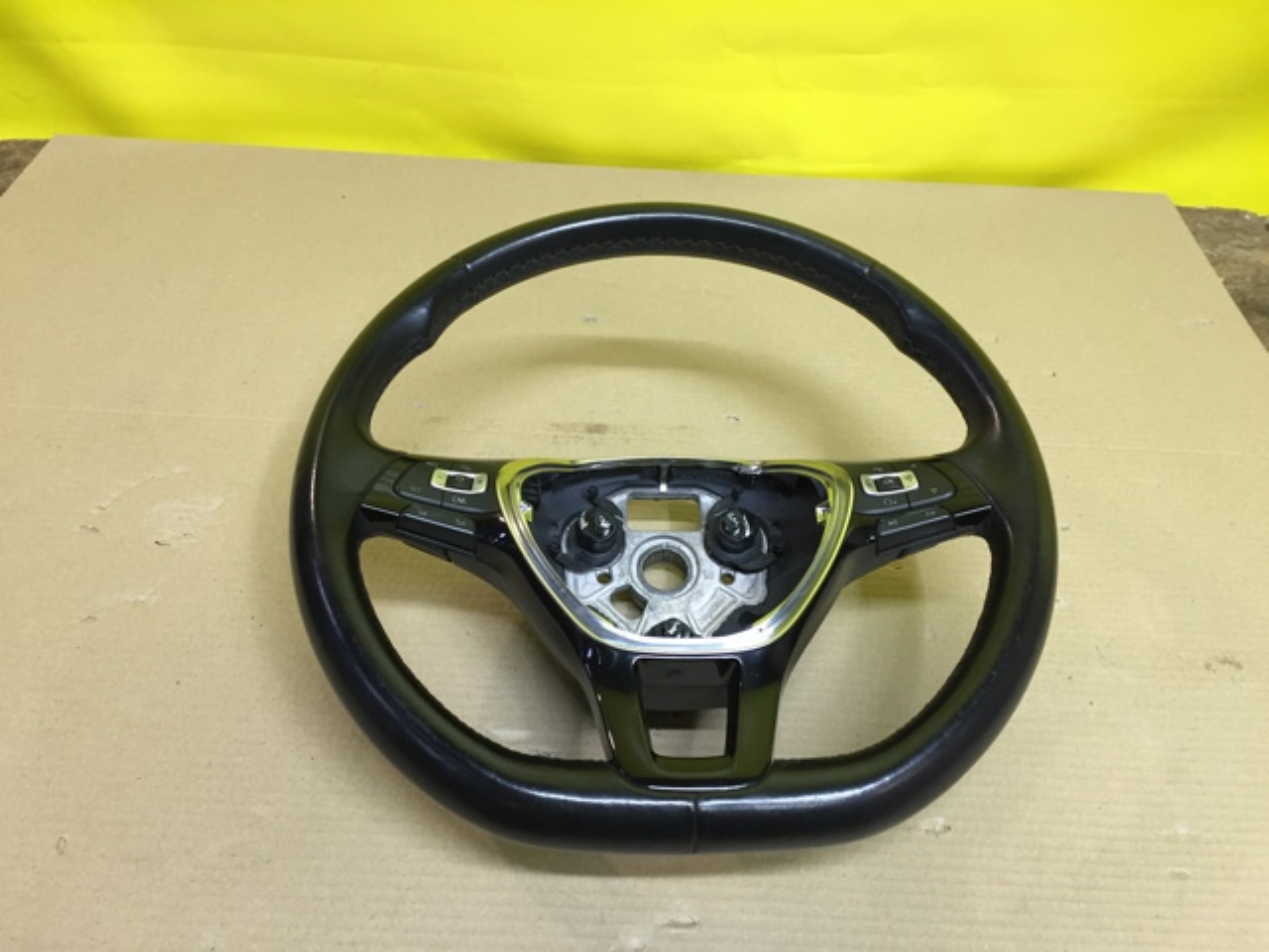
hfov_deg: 61.7
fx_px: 1063
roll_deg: -3.1
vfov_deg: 48.2
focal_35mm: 29
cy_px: 476
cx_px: 634
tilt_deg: -44.0
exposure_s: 1/33
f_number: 2.2
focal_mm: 4.15
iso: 80
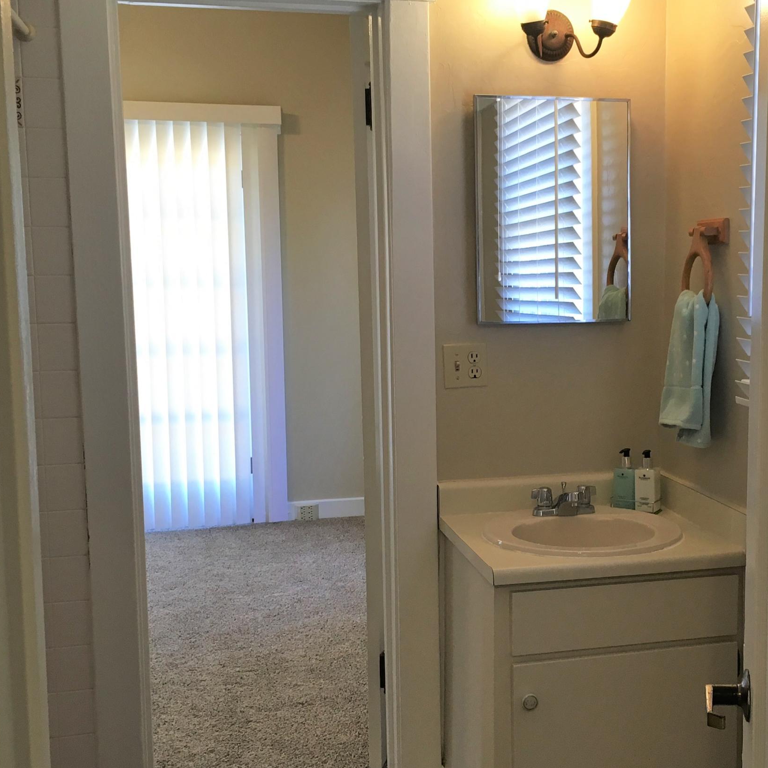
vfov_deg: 36.0
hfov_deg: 35.7
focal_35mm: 47
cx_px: 519
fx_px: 1180
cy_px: 414
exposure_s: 1/30
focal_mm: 4.15
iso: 25
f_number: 2.2
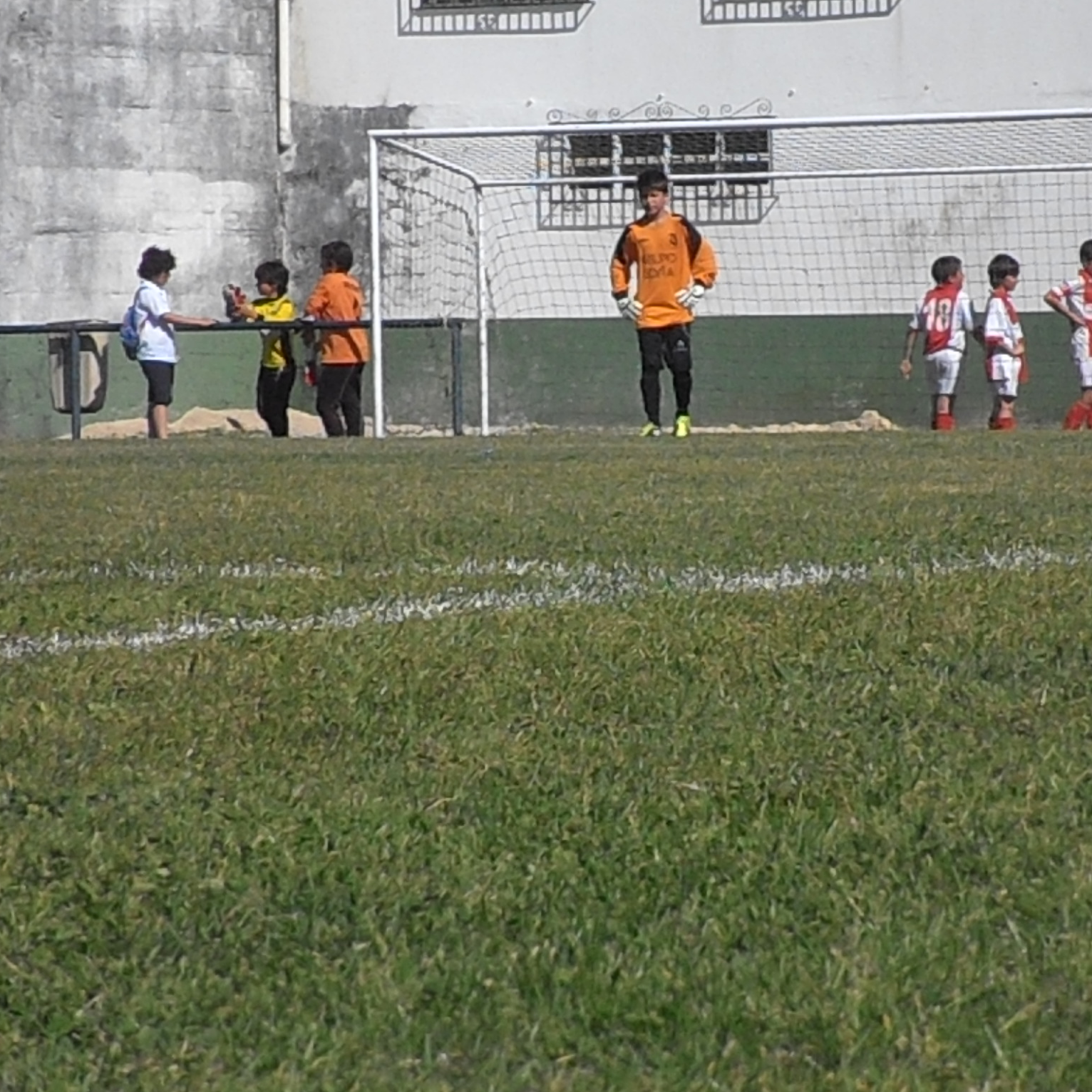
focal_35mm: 234
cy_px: 547
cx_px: 637
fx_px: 8352
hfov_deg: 7.5
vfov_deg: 7.5
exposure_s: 1/500
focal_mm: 35.05
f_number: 15
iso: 400
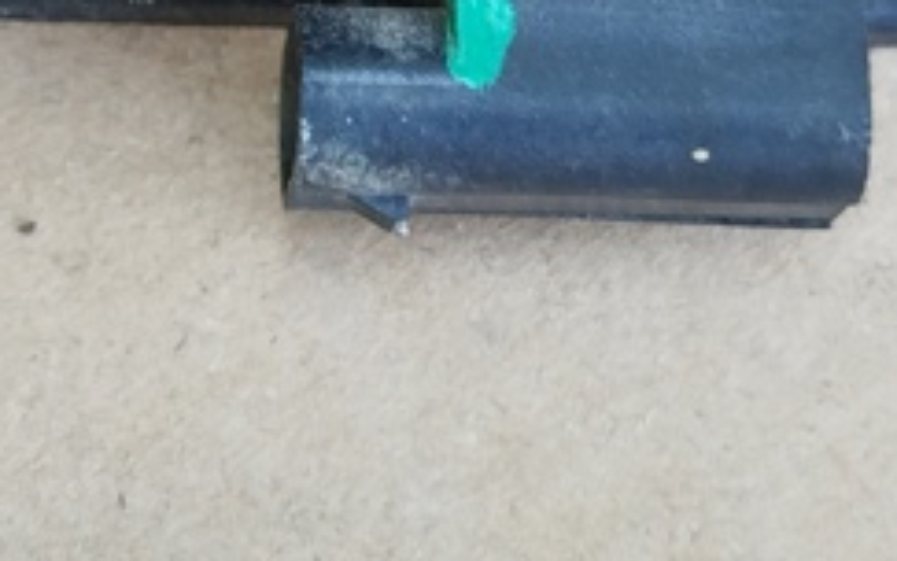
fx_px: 3277
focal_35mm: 134
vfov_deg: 9.6
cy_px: -207
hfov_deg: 15.3
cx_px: -30
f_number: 1.7
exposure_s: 1/50
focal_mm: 5.31
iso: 125
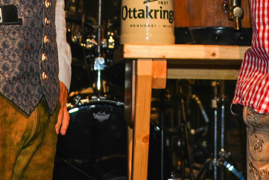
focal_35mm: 156
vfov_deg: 8.6
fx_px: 1166
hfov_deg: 13.2
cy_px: -90
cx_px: 162
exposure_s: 1/60
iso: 125
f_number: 4
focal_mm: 34
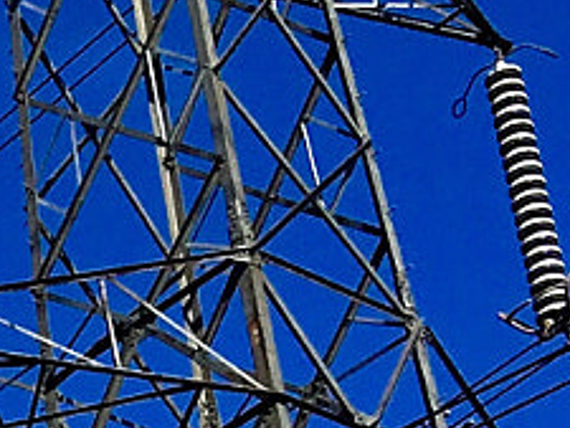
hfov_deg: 8.2
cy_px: 1281
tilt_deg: +18.3
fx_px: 3394
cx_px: -1153
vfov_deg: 6.6
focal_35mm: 206
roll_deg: +0.6
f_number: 2.2
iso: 25
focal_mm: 4.15
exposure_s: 1/1748
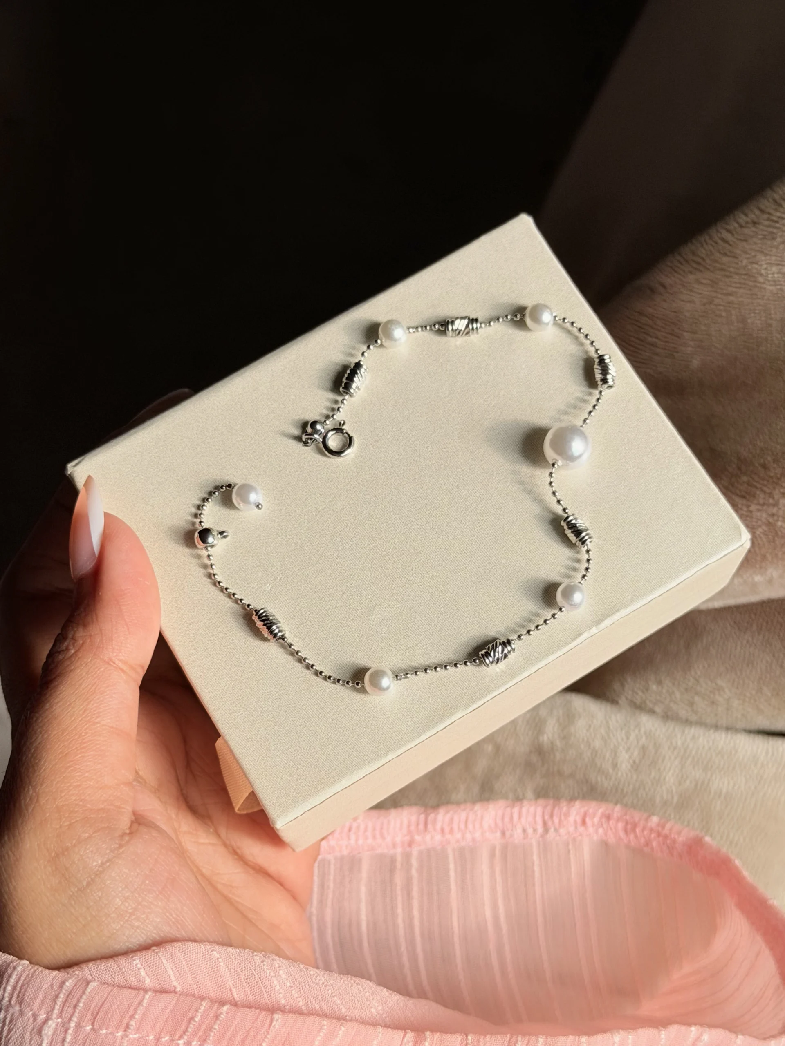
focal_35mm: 48
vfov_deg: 39.7
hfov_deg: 30.3
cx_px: 392
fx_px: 1451
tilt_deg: -71.2
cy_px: 523
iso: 64
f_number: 1.78
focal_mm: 6.76
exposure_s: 1/578
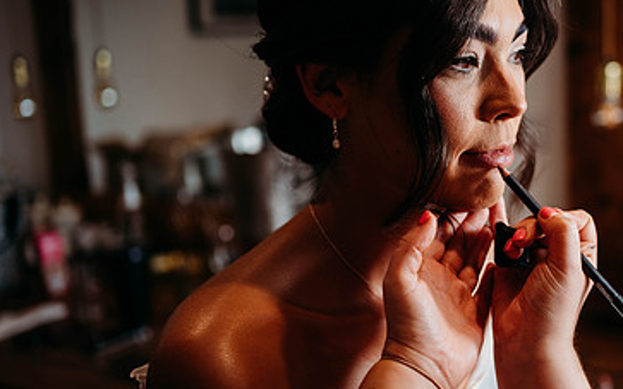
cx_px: 477
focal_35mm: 57
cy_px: 159
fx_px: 968
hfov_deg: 34.8
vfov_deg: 22.7
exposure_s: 1/200
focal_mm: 35
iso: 180
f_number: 2
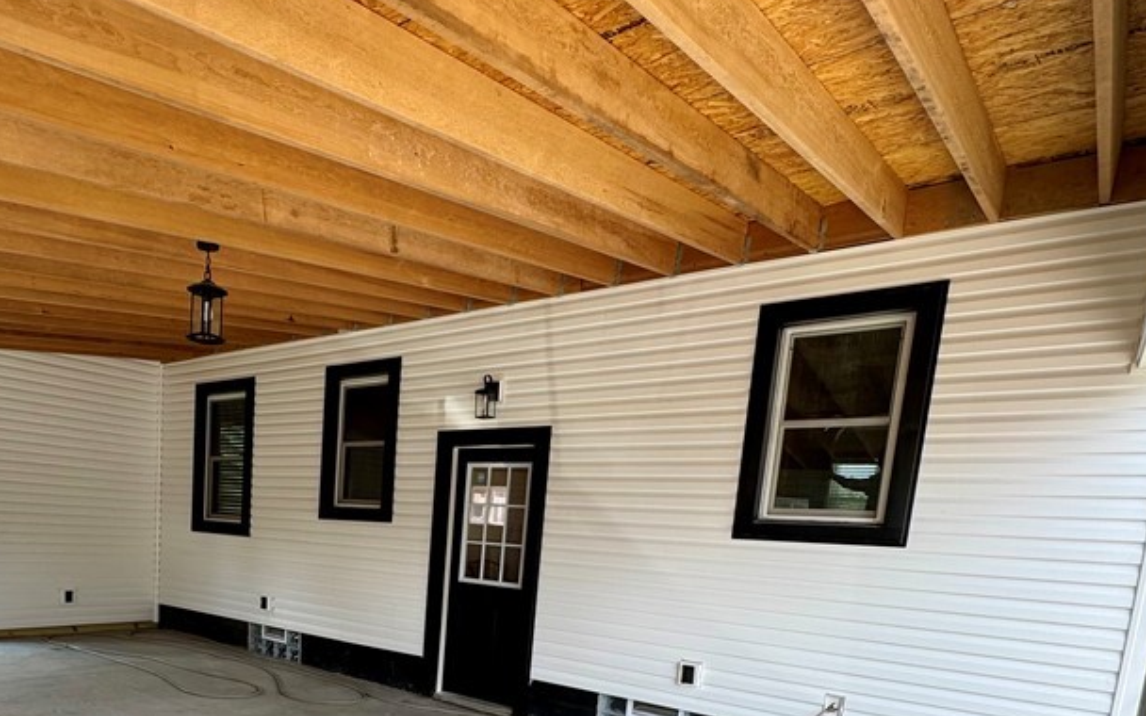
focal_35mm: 25
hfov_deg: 70.5
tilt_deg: -8.7
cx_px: 383
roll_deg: -3.3
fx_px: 781
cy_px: 635
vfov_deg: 45.1
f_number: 2.2
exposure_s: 1/152
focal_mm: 2.22
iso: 40
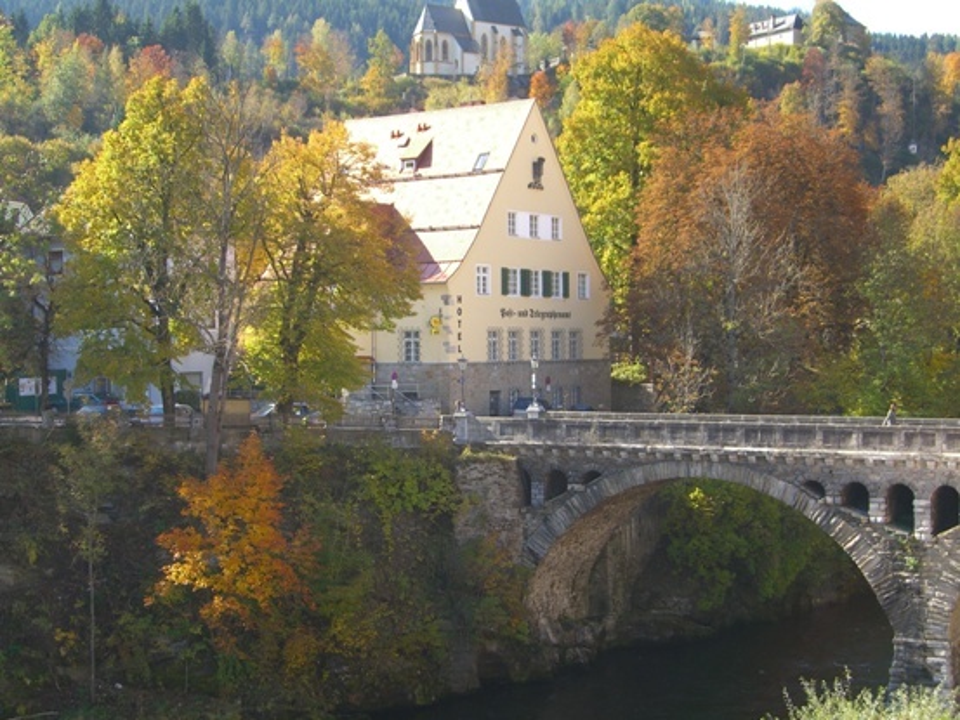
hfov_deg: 33.8
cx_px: 480
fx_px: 1581
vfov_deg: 25.7
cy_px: 360
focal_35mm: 57
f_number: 3.6
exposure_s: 1/200
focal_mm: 11.8
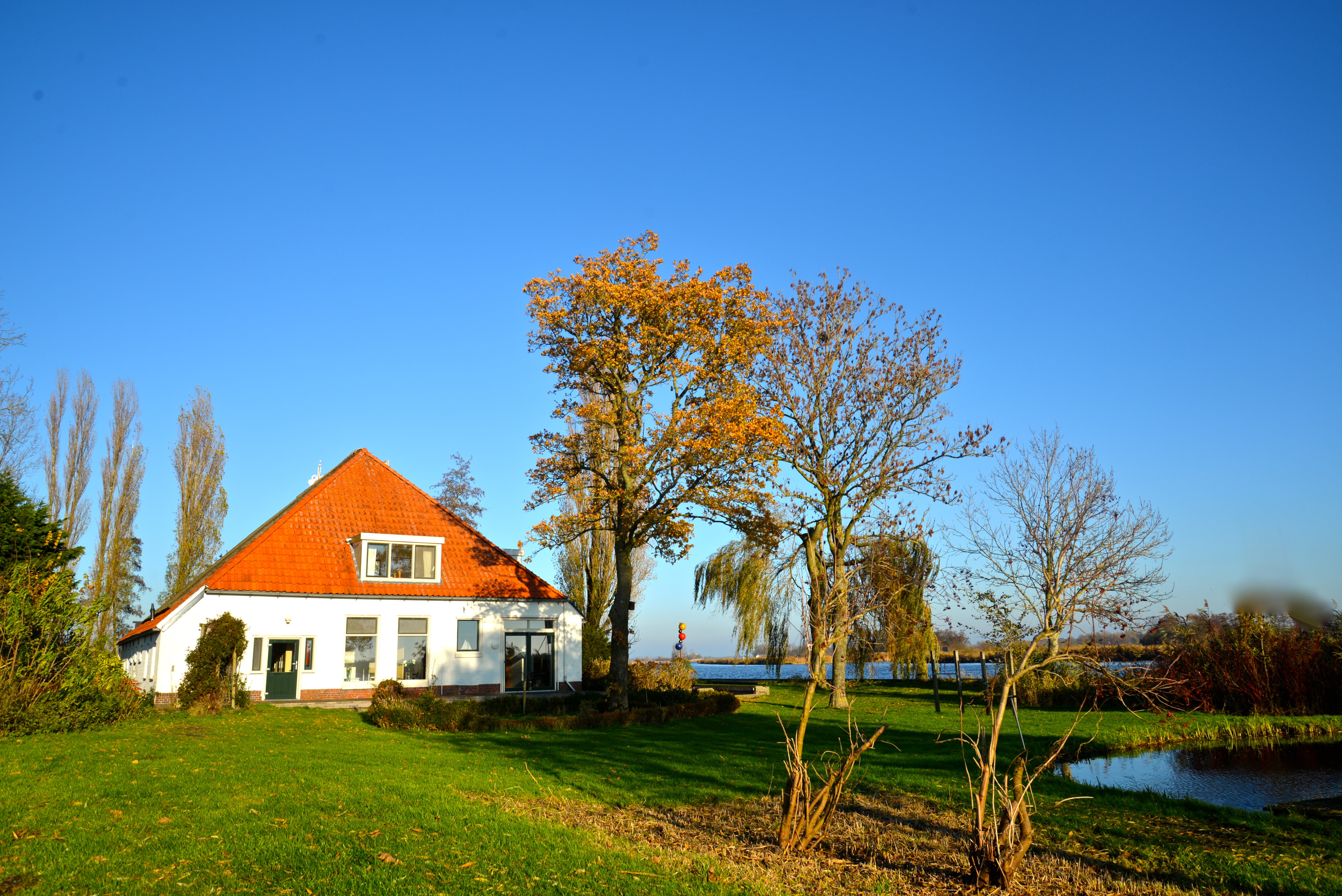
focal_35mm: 24
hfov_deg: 73.7
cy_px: 448
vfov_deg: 53.2
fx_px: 895
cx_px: 671
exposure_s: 1/250
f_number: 8
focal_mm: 24
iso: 100
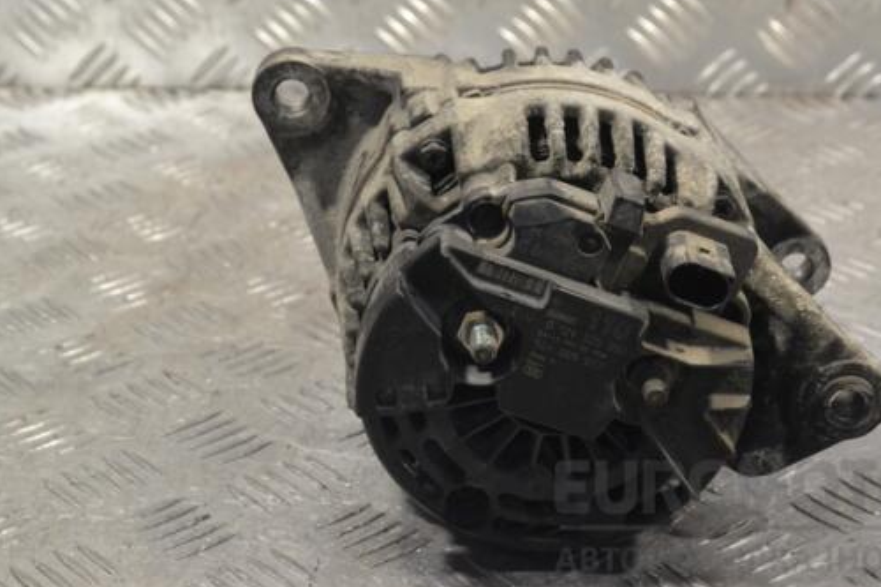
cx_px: 522
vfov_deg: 15.2
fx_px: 2202
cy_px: 252
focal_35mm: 90
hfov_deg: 22.6
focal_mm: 50
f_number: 8
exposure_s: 1/250
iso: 3200
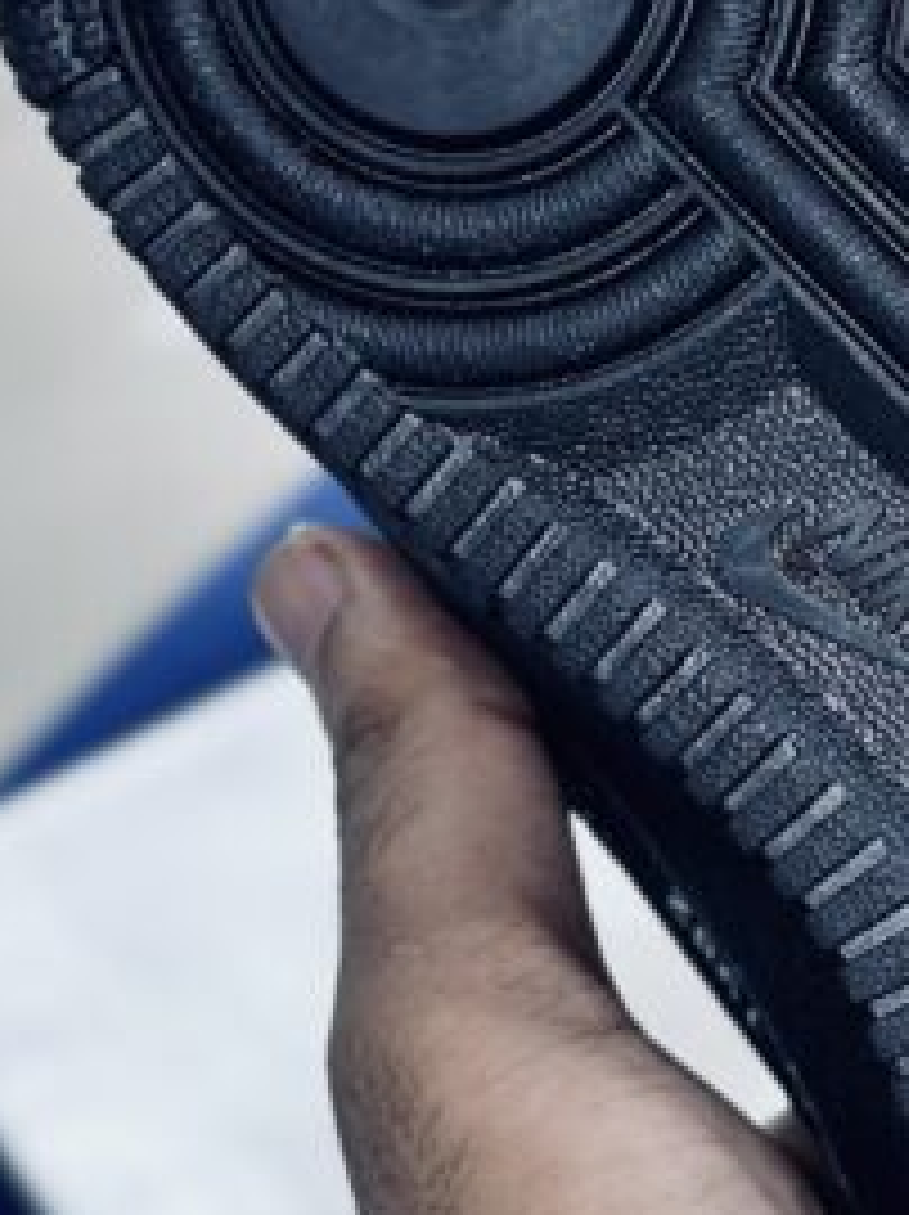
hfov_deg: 8.8
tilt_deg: -57.4
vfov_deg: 11.9
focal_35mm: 166
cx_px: 1197
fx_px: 5821
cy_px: 970
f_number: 1.78
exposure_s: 1/99
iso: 125
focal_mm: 6.86
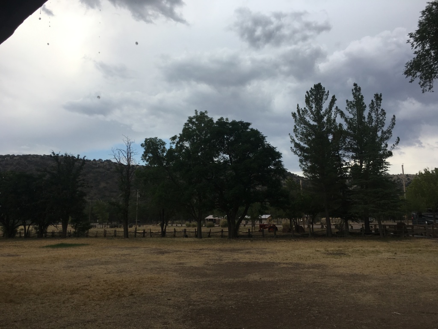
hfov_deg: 61.7
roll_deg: -0.6
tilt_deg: +9.1
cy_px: 164
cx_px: 219
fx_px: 367
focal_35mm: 29
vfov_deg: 48.2
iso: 25
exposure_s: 1/746
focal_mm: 4.15
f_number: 2.2
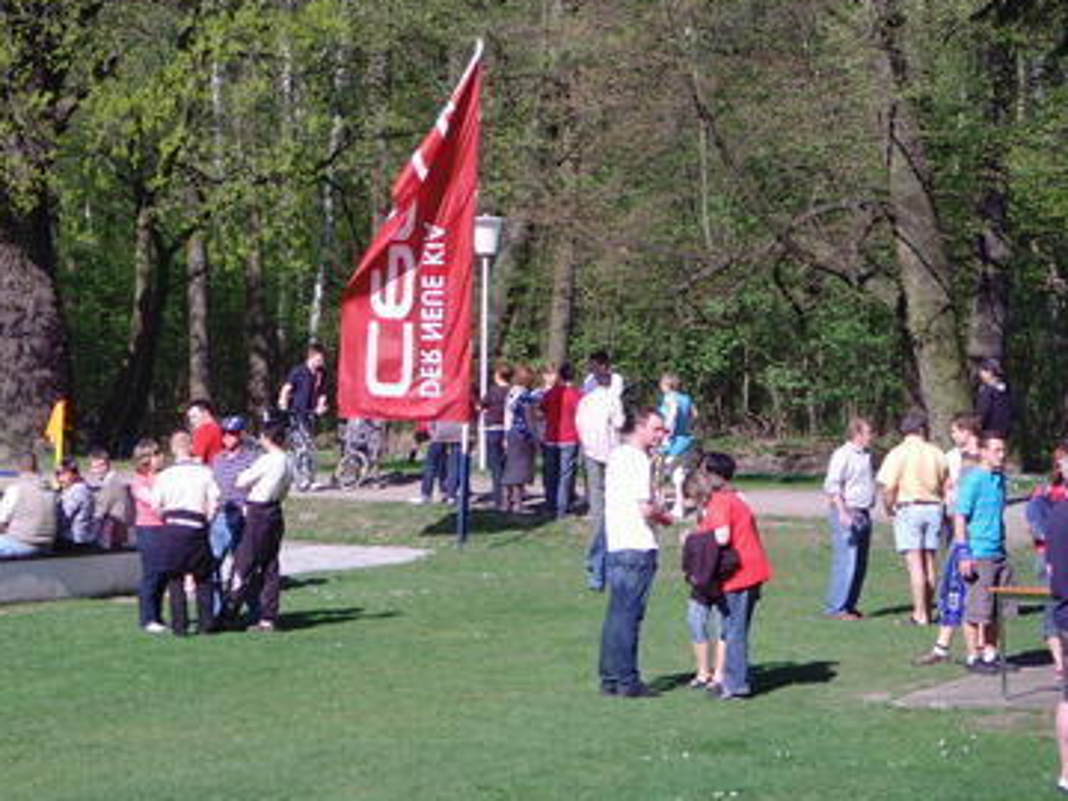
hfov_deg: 14.9
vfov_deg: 11.2
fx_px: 4073
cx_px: 395
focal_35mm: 132
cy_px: 298
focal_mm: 16
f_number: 4.4
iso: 80
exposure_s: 1/350
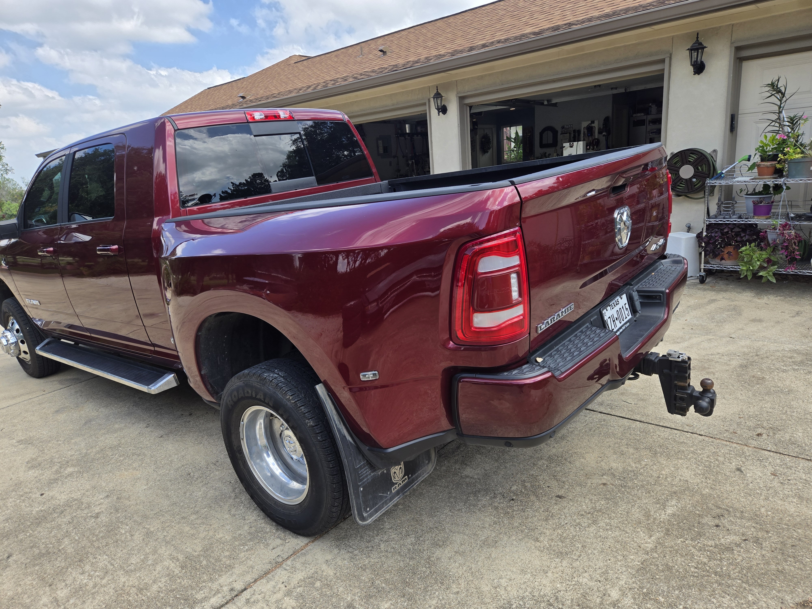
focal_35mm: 23
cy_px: 304
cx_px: 406
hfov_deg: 73.9
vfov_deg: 58.9
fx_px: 540
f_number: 1.8
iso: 25
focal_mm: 5.4
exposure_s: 1/897
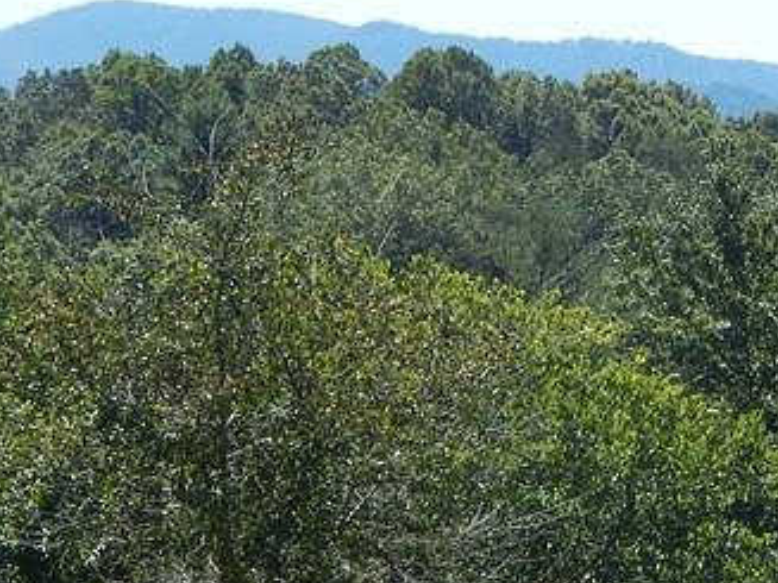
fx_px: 3797
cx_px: 857
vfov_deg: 8.8
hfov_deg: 11.5
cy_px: 250
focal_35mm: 169
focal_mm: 9.7
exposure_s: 1/800
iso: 125
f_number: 3.8
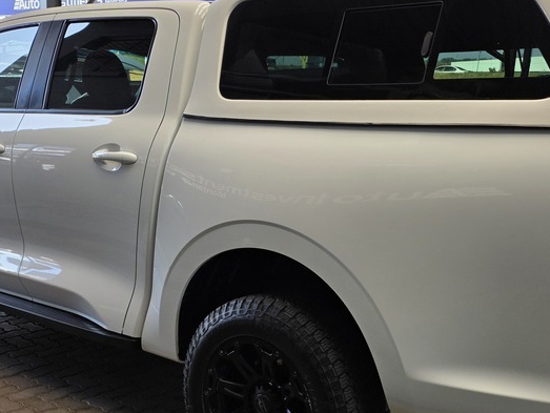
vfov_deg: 32.0
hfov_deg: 42.0
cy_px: 267
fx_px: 715
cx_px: 300
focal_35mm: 45
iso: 50
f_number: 1.7
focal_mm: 6.25
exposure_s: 1/359
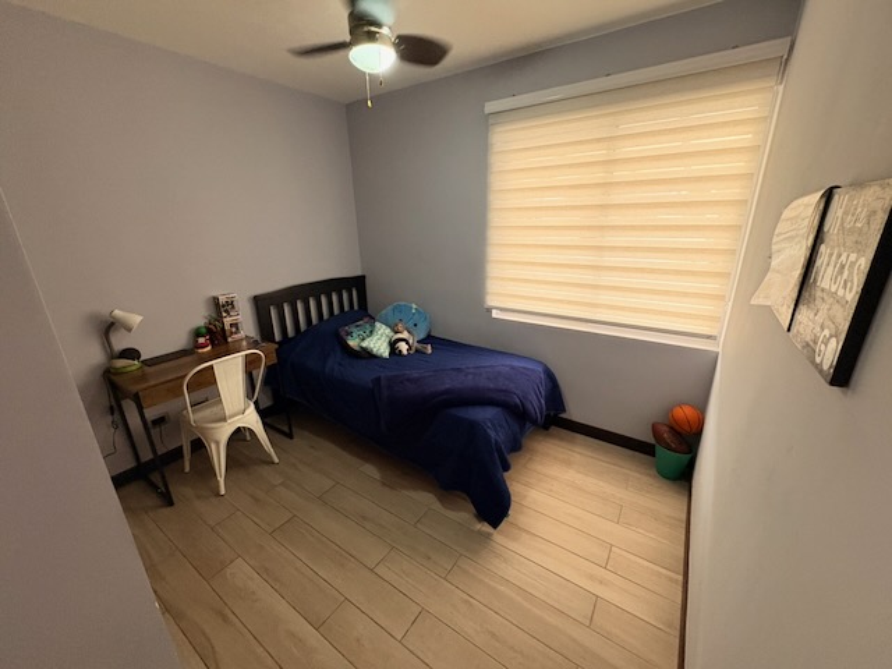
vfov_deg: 85.7
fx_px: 361
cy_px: 334
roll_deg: +1.7
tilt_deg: -18.2
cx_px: 446
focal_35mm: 14
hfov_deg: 102.1
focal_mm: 2.22
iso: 500
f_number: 2.2
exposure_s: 1/60
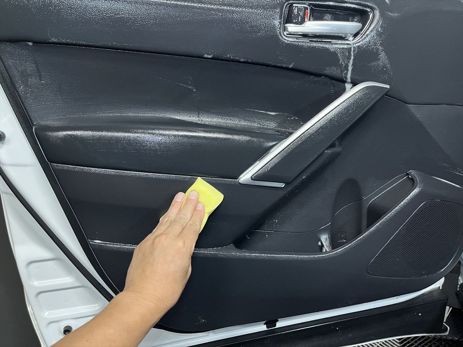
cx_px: 232
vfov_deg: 53.1
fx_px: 348
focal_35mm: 26
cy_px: 174
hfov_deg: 67.3
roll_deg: +3.4
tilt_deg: -17.7
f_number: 1.6
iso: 640
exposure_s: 1/40
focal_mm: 5.1
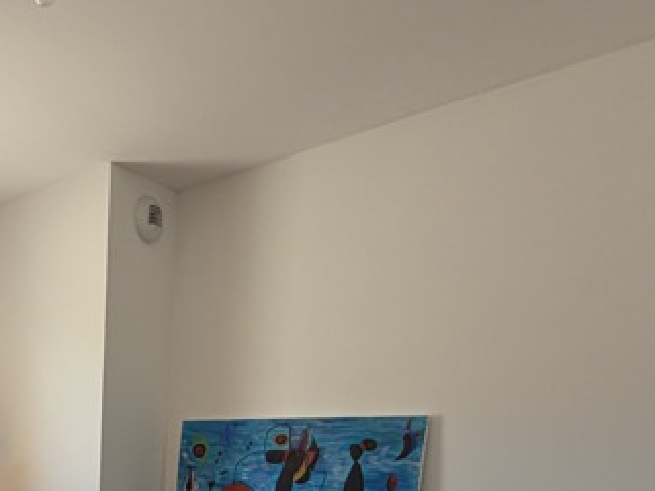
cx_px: 39
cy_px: 550
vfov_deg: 34.6
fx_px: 662
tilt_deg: -9.0
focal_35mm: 35
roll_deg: +0.1
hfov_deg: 46.3
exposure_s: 1/121
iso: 50
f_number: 2.2
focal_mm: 2.22
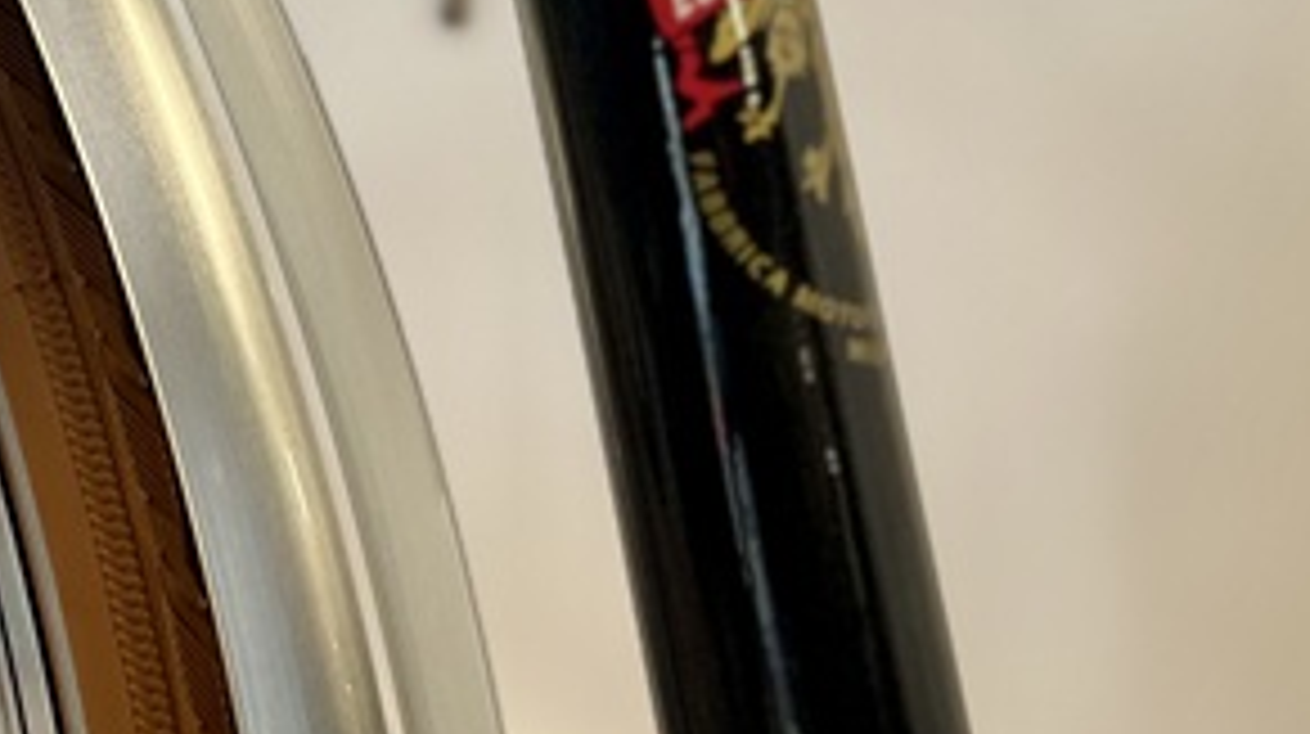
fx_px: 2707
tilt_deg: -10.8
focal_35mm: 78
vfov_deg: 14.8
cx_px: -180
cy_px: -198
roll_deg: +2.0
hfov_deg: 25.0
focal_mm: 5.1
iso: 64
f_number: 1.6
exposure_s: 1/50
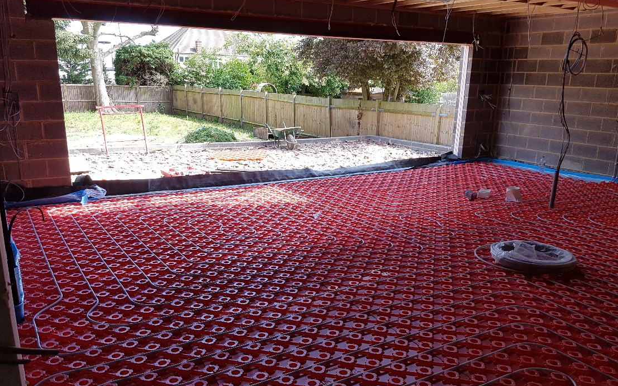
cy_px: 221
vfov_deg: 41.7
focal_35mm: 30
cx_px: 308
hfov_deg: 62.9
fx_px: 505
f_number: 1.7
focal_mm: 4.2
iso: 50
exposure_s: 1/251
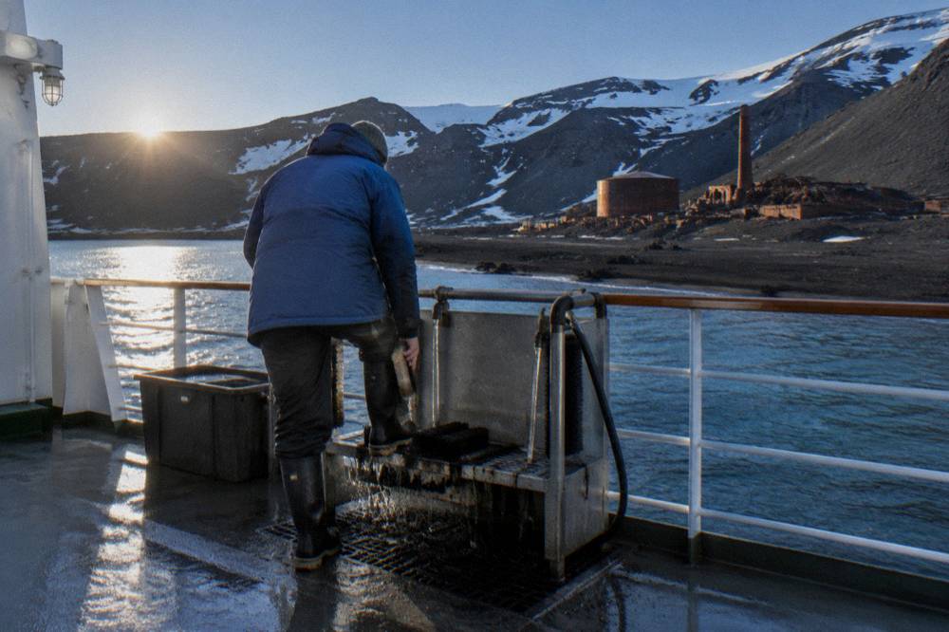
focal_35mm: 47
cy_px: 316
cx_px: 474
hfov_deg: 41.9
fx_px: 1238
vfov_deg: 28.6
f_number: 11
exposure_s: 1/80
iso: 200
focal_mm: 47
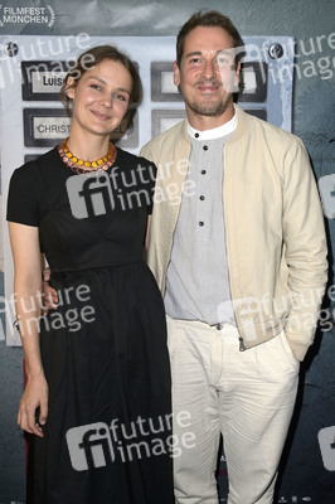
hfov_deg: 37.8
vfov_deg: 54.5
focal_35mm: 35
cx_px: 168
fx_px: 489
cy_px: 252
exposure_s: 1/100
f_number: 5.6
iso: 640
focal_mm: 35
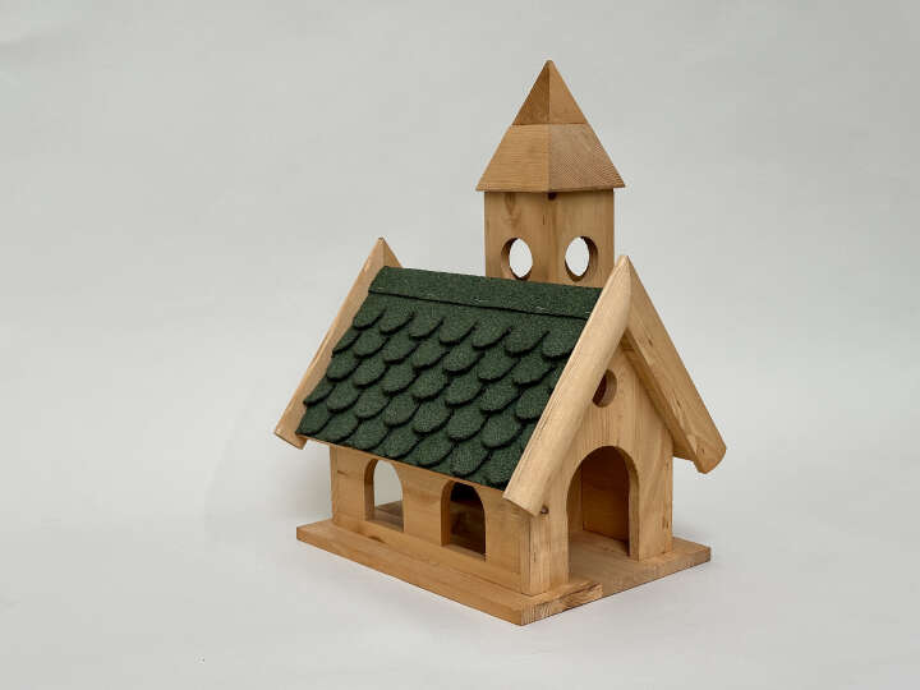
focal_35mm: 48
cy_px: 345
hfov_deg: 39.7
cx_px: 460
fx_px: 1276
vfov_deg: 30.3
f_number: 1.78
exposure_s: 1/158
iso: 50
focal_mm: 6.86
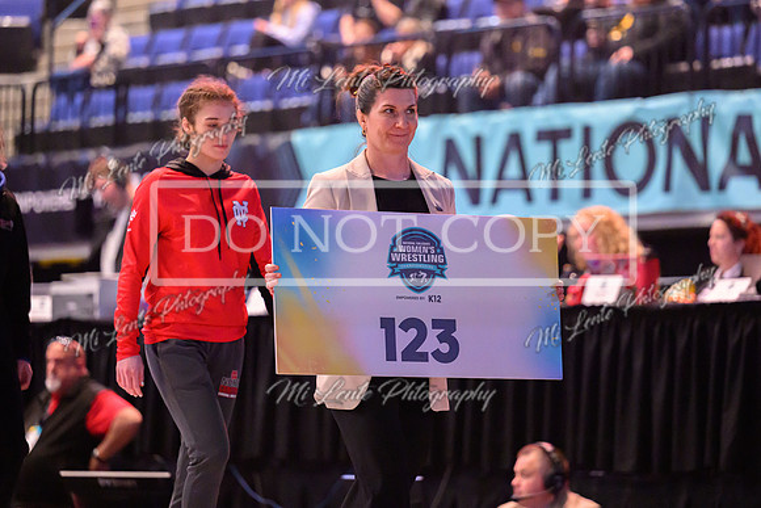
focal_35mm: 187
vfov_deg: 7.3
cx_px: 377
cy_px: 215
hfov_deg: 11.0
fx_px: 3955
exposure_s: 1/320
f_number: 2.8
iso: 10000
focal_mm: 155
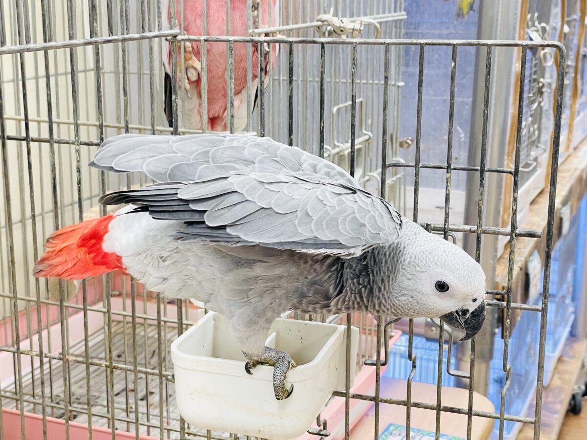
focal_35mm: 52
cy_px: 220
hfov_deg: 36.8
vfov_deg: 28.0
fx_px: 882
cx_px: 294
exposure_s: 1/100
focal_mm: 6
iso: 160
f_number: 2
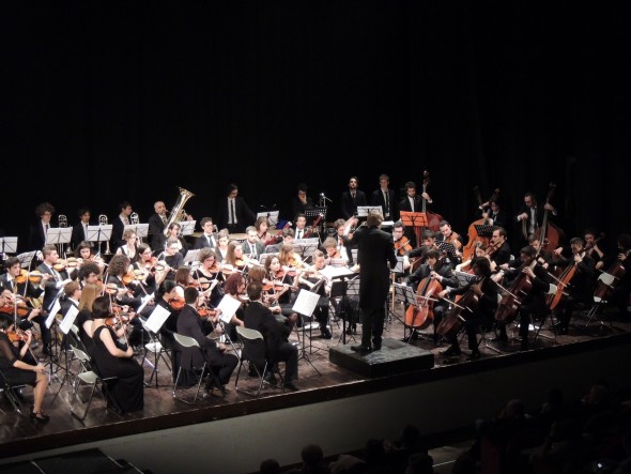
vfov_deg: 24.4
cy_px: 237
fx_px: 1094
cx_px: 316
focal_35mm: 60
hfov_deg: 32.2
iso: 800
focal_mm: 10.7
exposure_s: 1/15
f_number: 3.7
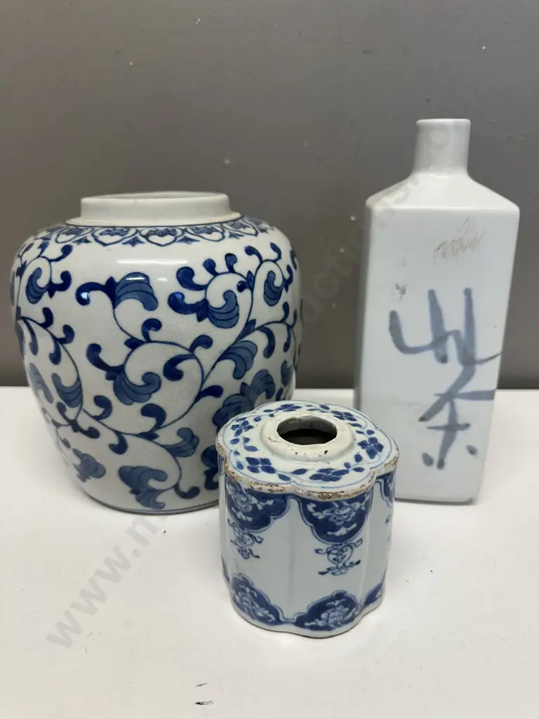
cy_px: 360
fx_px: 498
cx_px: 270
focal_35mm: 24
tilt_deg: -20.9
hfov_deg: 56.8
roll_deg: -0.3
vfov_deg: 71.6
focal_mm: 6.86
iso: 100
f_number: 1.78
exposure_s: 1/100
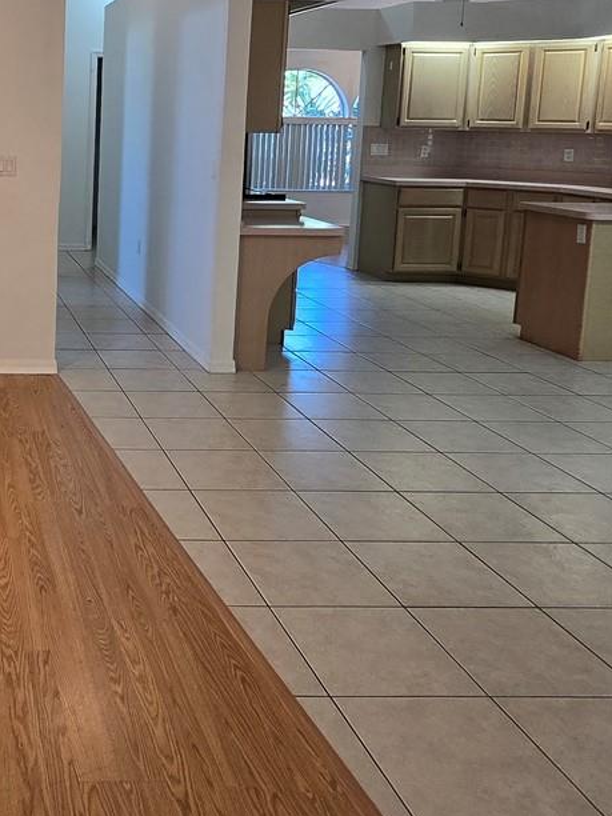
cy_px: 235
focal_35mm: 34
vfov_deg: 52.3
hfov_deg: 36.1
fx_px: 801
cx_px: -45
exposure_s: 1/60
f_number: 2.2
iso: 200
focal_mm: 2.2
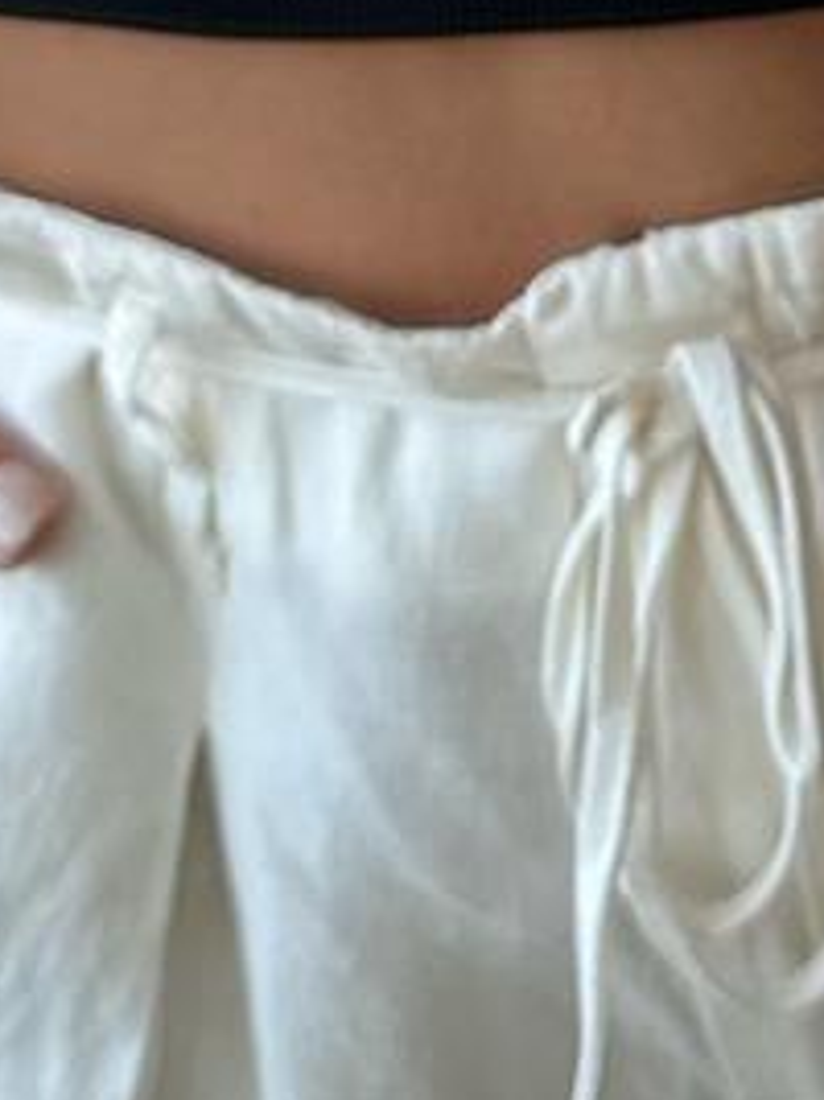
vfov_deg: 12.6
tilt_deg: -38.2
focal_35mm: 144
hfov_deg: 10.2
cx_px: 927
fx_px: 4574
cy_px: -853
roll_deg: +0.2
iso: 160
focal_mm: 6.86
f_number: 1.78
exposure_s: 1/121
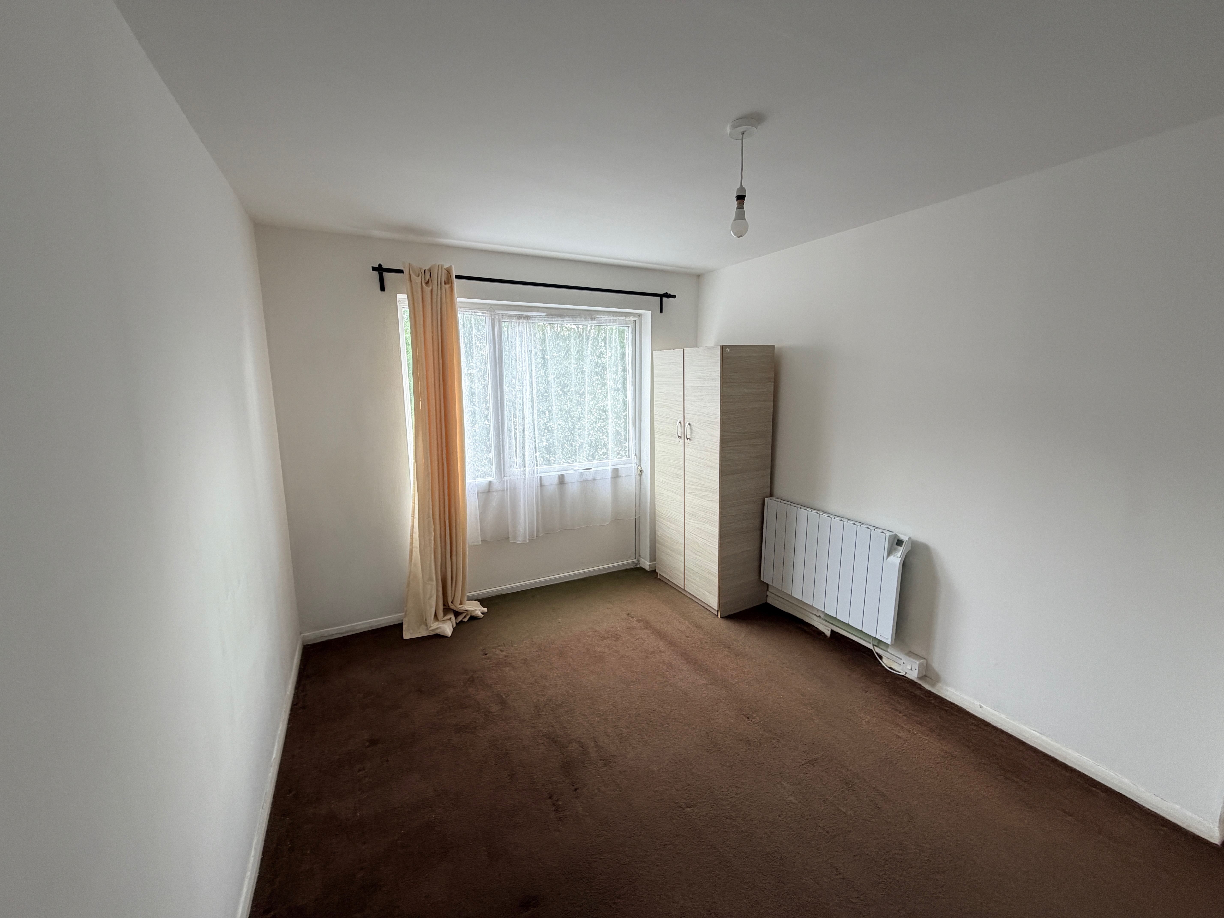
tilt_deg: -7.8
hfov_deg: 102.1
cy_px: 459
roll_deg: +0.5
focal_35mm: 14
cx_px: 612
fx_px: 495
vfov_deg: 85.7
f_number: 2.2
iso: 200
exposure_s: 1/121
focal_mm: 2.22
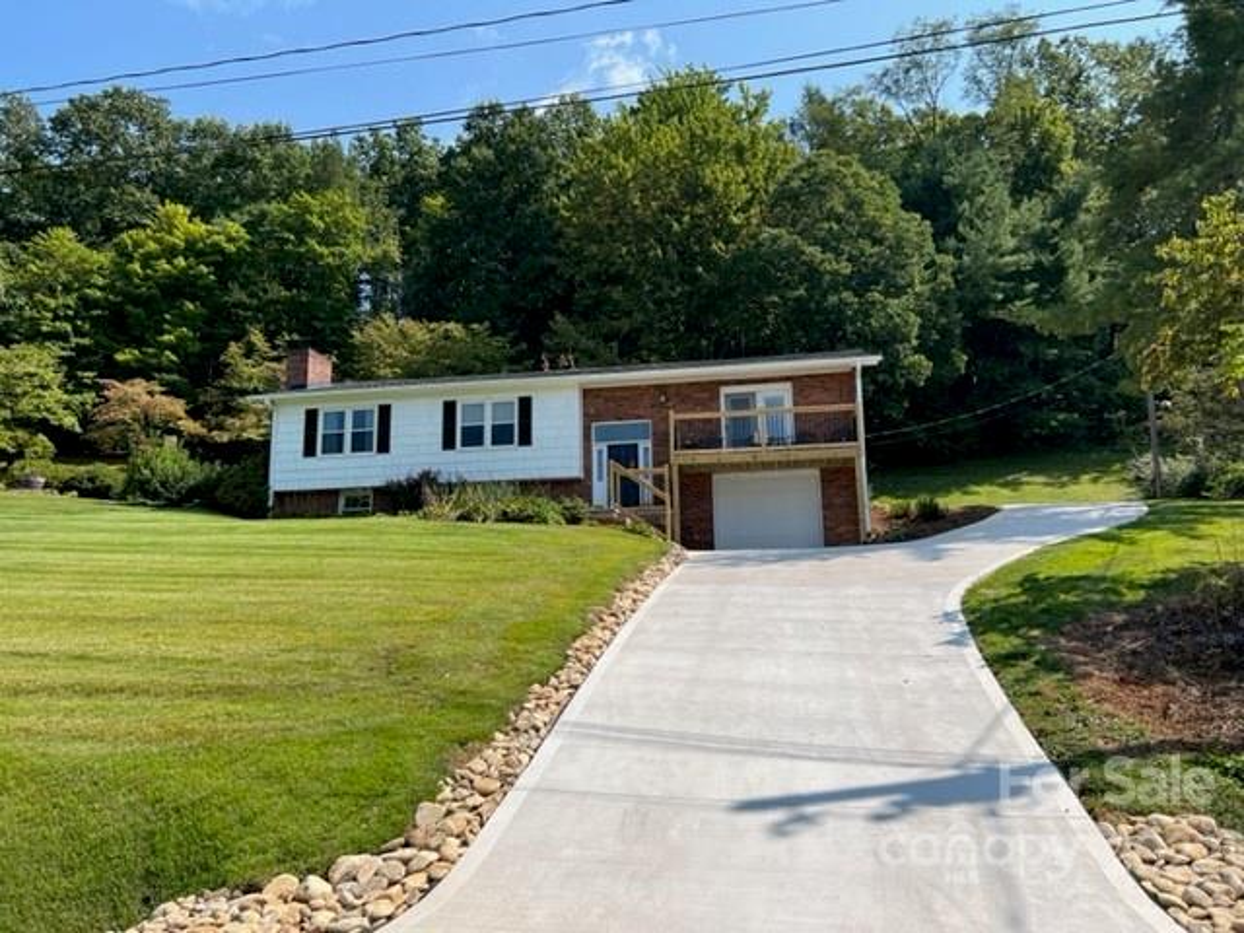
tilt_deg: +11.2
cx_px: 622
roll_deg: +1.7
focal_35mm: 26
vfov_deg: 53.1
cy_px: 466
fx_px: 934
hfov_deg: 67.3
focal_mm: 5.7
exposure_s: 1/3704
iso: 50
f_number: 1.5
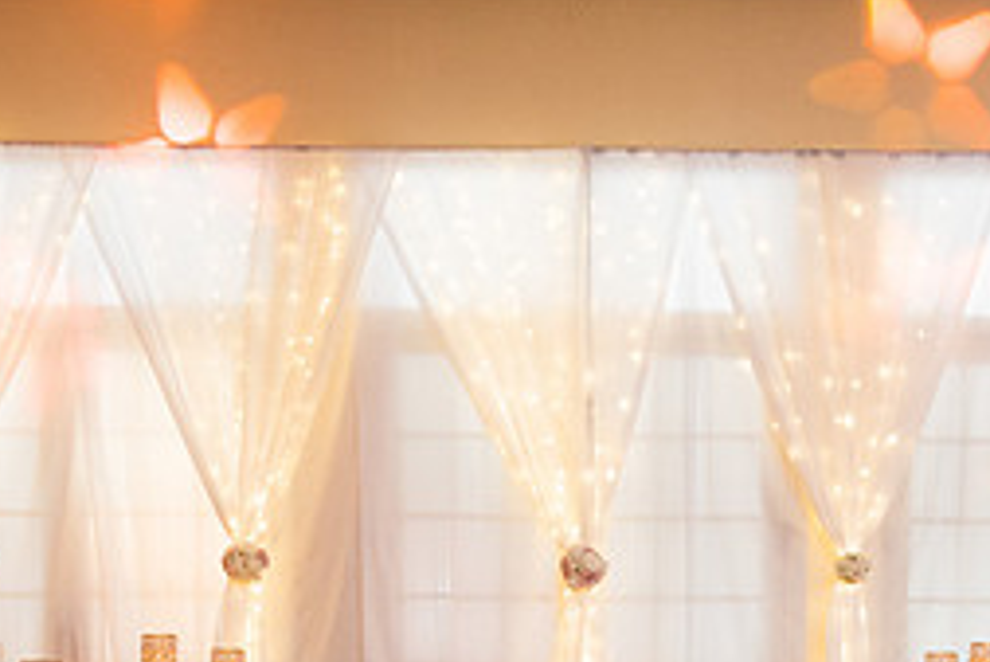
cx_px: 696
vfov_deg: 22.6
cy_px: 711
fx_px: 1568
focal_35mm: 57
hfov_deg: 34.5
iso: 800
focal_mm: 24
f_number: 2.8
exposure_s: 1/100
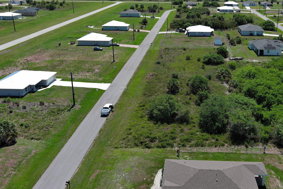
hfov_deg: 48.9
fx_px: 307
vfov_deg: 33.9
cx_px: 182
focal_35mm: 39
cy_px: 66
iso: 100
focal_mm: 10.57
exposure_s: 1/1418
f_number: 2.8
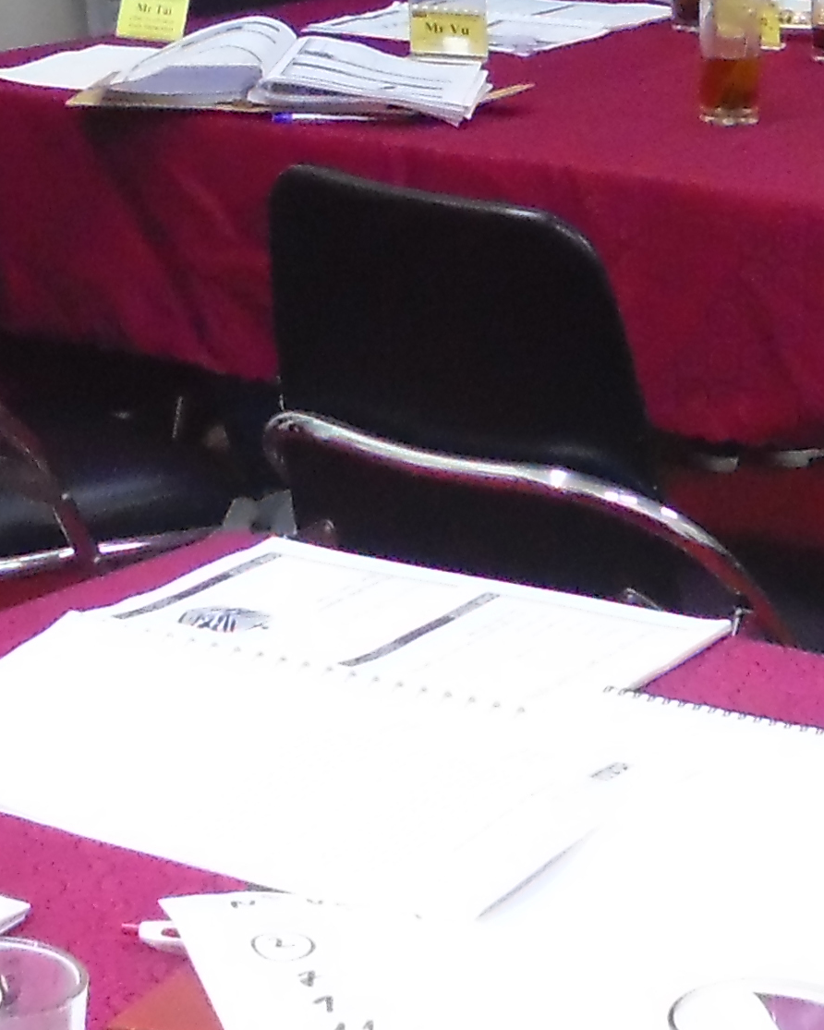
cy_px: -499
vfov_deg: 15.2
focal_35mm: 117
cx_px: 467
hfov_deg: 13.2
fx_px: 3567
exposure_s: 1/15
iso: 400
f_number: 3.7
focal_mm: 5.3
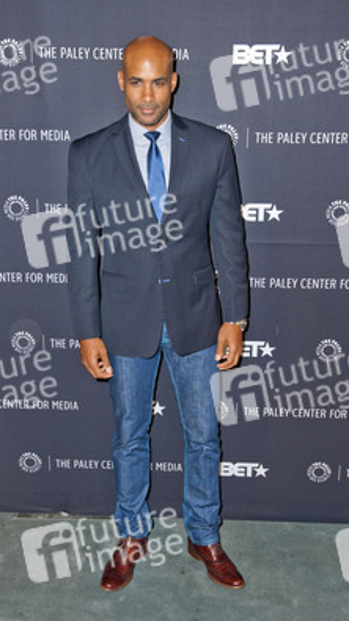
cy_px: 310
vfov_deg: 58.0
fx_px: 560
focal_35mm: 34
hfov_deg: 34.6
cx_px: 149
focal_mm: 32
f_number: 4.5
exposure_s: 1/320
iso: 500
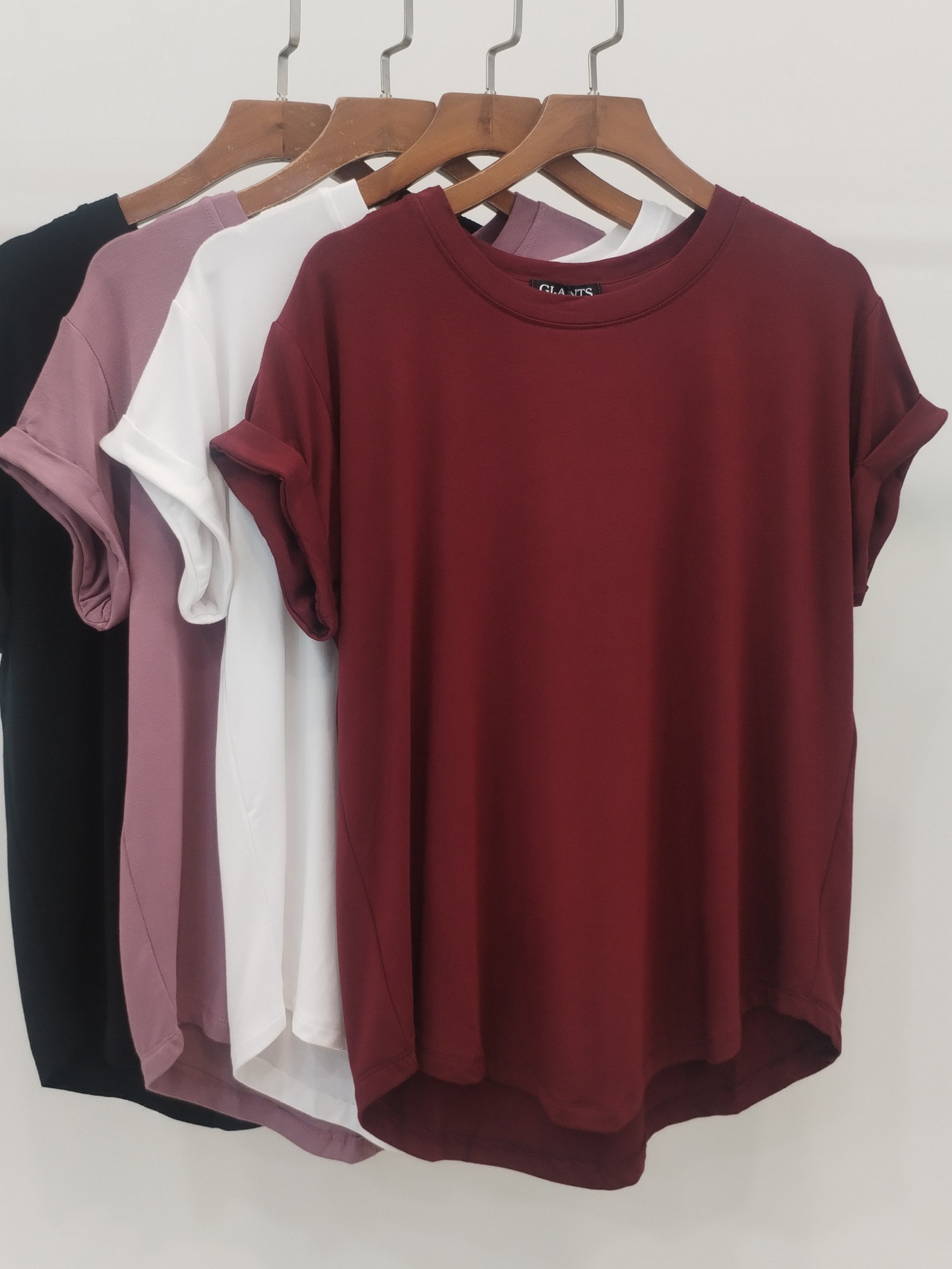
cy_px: 615
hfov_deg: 37.7
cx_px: 445
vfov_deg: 49.0
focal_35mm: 38
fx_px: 1393
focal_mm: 4.75
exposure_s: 1/50
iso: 296
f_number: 1.8
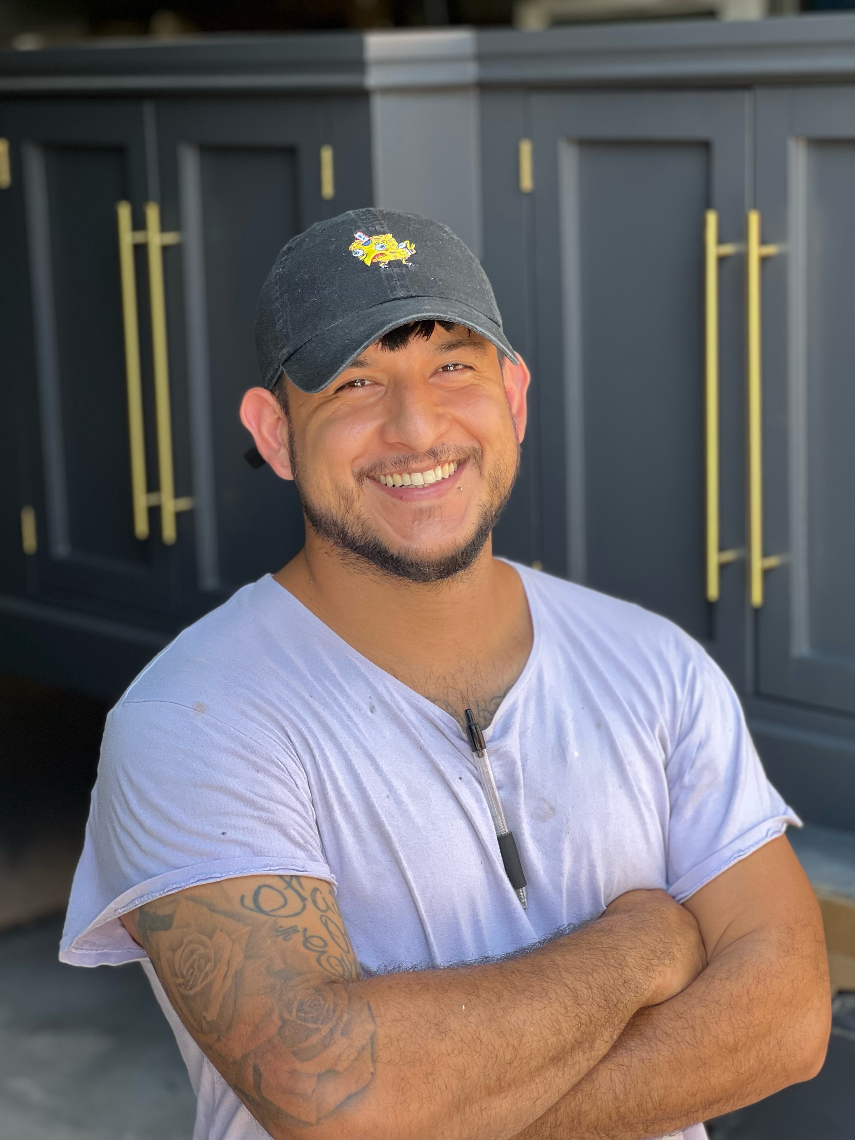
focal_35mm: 77
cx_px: 428
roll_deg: +1.6
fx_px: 2536
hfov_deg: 19.1
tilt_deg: -10.7
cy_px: 570
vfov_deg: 25.3
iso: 50
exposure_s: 1/121
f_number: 2.8
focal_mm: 9
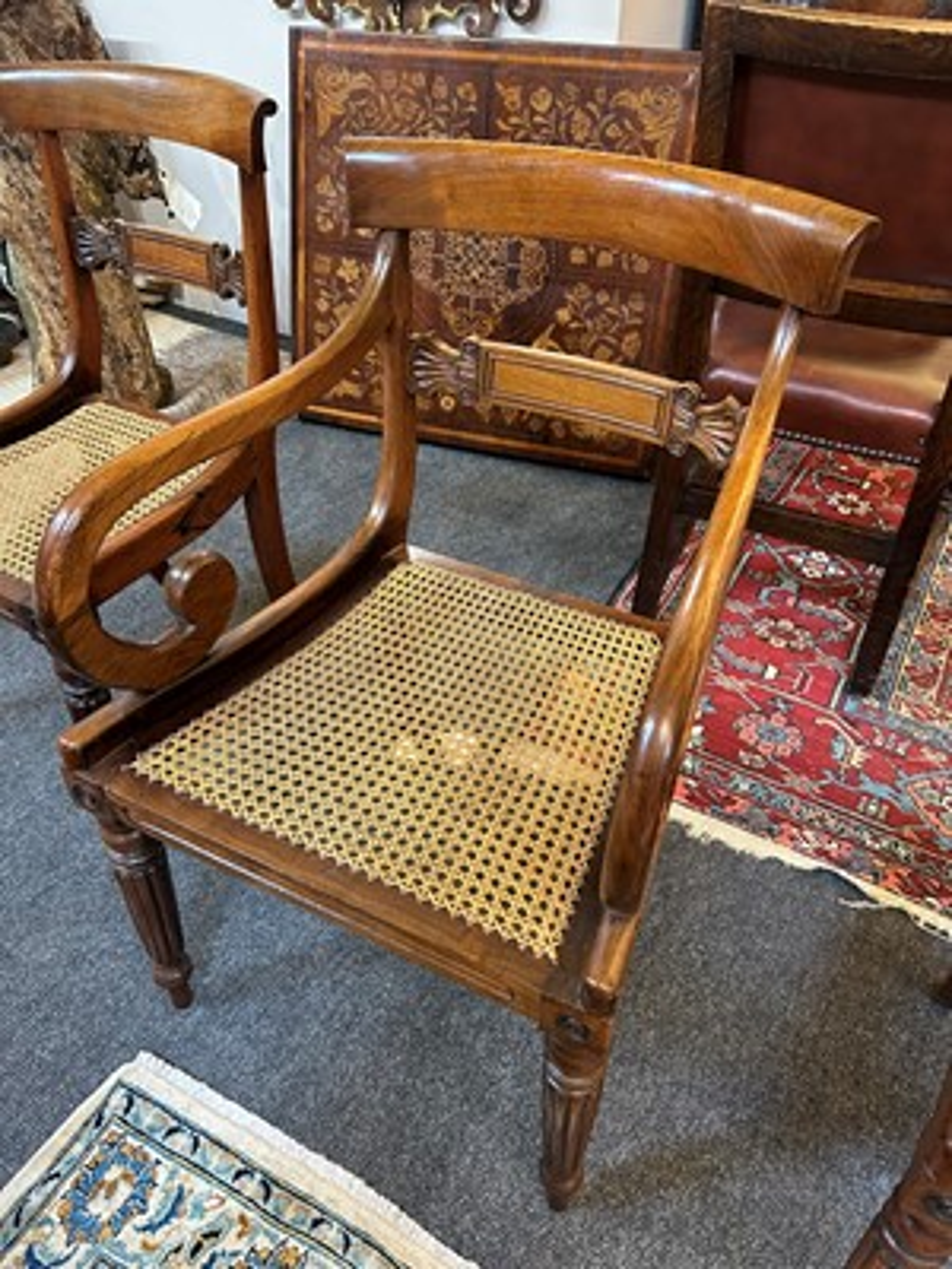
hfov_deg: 53.1
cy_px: 634
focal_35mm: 26
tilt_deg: -39.3
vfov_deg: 67.3
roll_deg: -2.7
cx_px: 476
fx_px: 953
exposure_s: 1/50
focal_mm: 5.7
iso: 250
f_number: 1.5
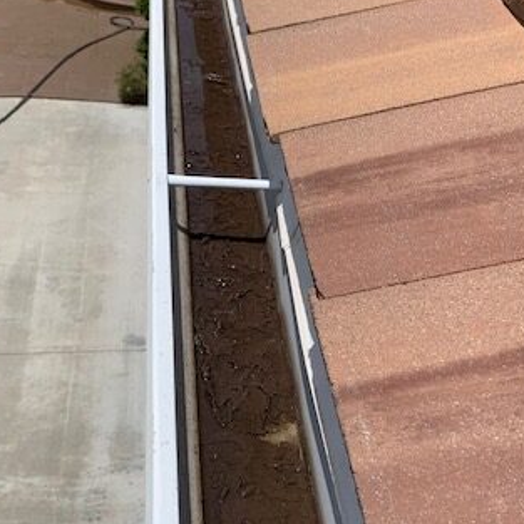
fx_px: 805
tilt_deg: -31.3
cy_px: 233
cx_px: 275
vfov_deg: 36.0
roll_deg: -9.7
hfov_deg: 36.1
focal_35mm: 47
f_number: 1.8
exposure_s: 1/4098
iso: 25
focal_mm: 4.25
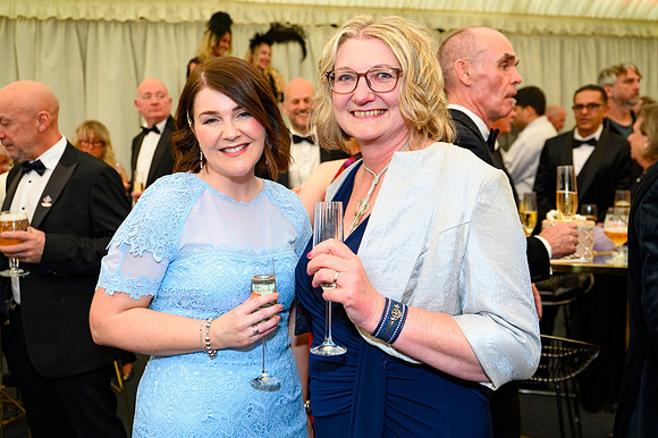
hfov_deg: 54.0
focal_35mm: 35
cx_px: 329
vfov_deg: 37.4
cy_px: 219
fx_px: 646
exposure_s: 1/125
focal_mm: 34.5
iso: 1000
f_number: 4
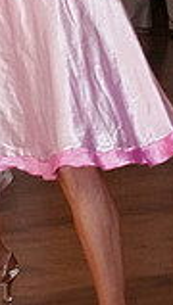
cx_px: -74
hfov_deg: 3.8
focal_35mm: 324
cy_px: -71
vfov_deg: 6.6
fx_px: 2630
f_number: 4
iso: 5000
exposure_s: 1/200
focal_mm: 57
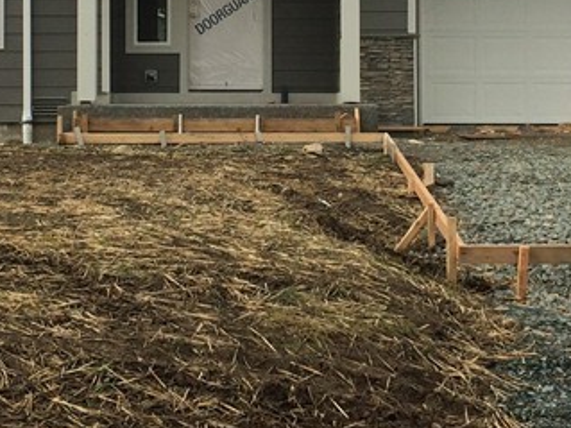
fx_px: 1533
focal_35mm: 93
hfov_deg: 21.1
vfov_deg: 15.7
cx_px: 274
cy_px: 63
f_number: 2.2
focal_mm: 4.15
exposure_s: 1/789
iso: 32
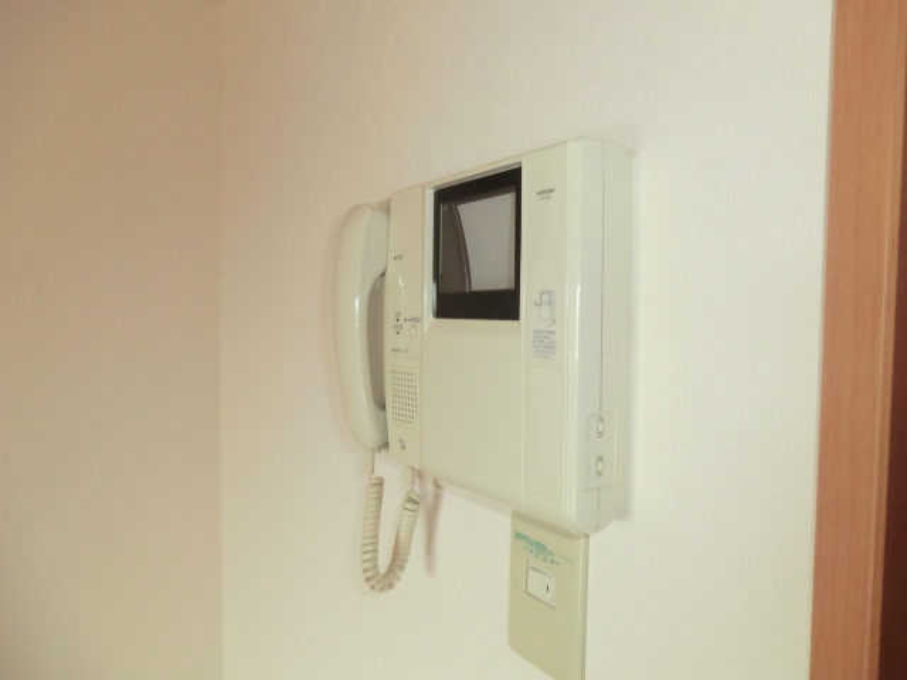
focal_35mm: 24
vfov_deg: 56.8
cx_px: 454
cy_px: 340
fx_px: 629
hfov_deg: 71.6
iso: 250
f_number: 3.2
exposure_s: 1/60
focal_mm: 4.3
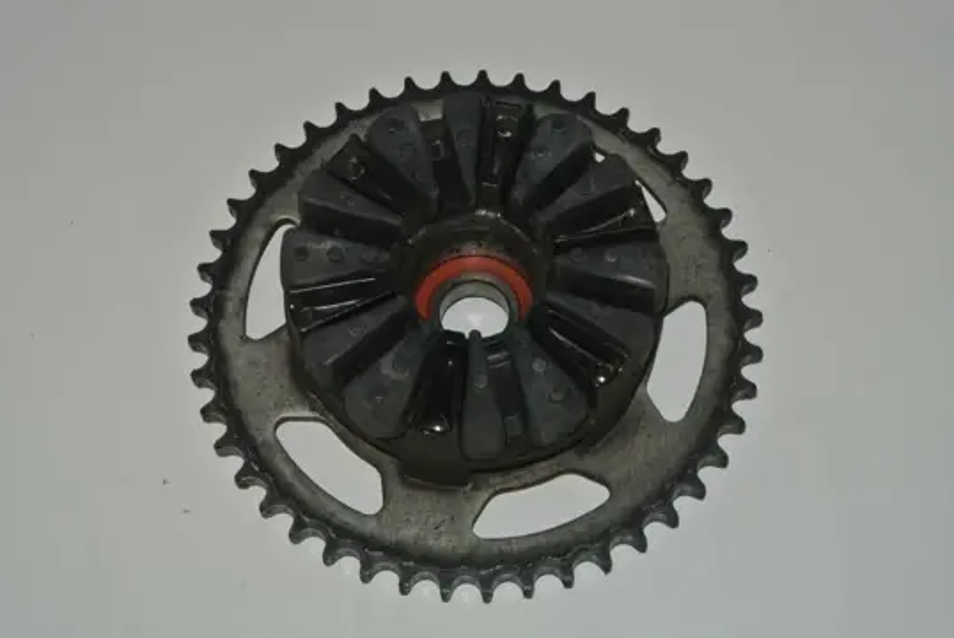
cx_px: 477
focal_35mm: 72
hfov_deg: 28.0
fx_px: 1910
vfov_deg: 19.0
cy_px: 319
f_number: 5.6
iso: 200
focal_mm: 26.7
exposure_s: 1/60
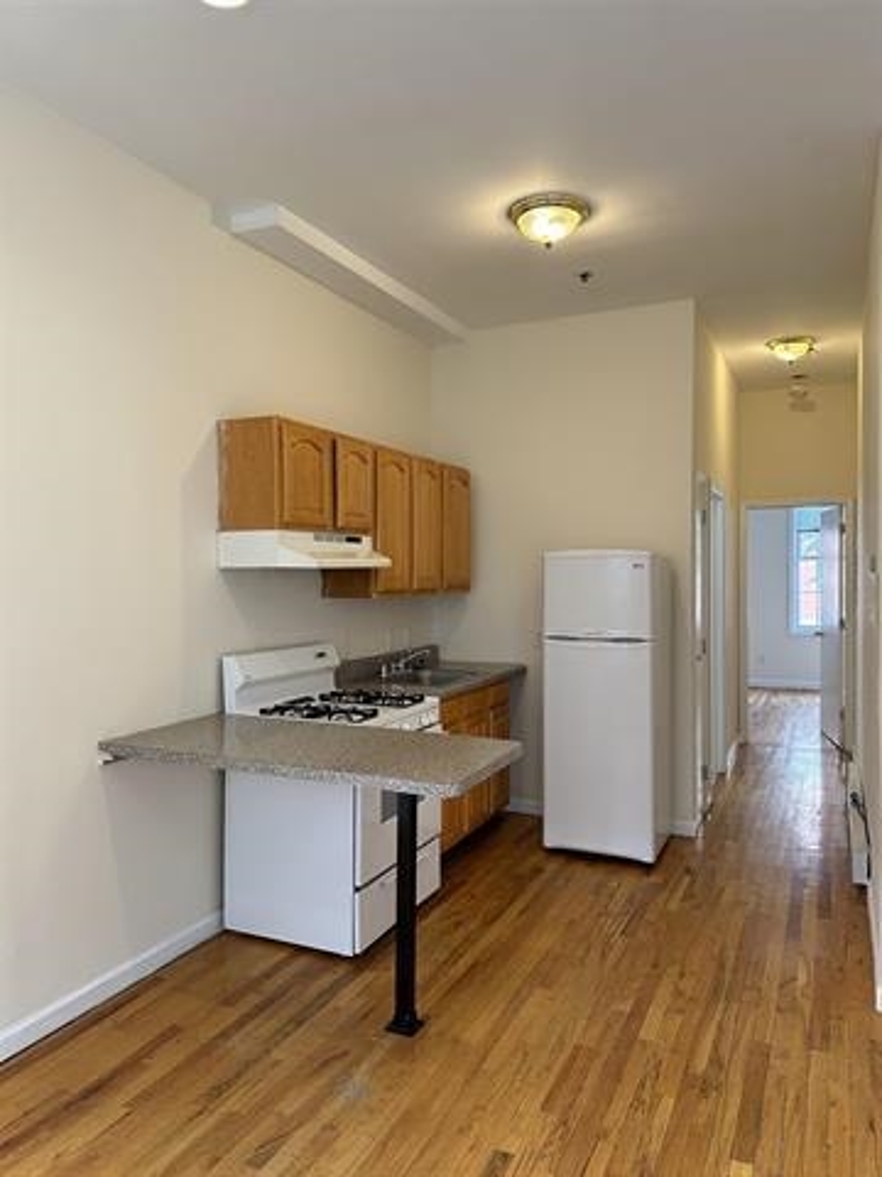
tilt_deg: -1.7
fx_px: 815
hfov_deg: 56.8
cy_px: 588
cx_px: 441
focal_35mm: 24
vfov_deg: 71.6
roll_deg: +0.3
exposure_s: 1/120
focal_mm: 6.86
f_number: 1.78
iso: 160
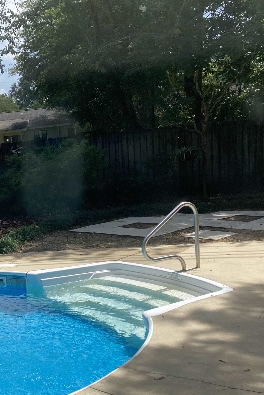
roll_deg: +5.6
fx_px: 572
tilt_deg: -7.8
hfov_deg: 23.8
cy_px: 245
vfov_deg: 38.0
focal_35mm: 52
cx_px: -48
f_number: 1.8
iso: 20
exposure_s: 1/1600
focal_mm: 3.99
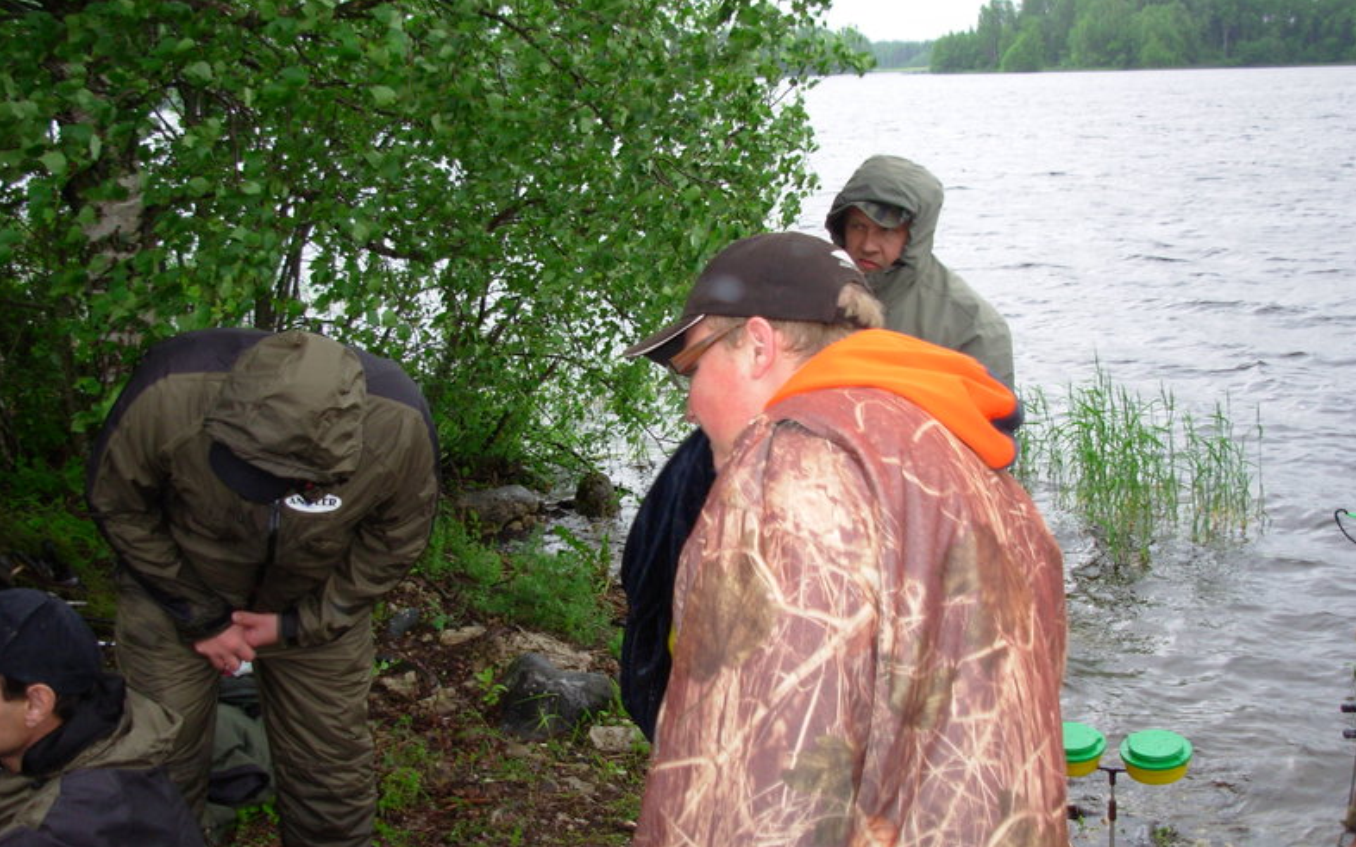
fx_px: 1515
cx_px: 673
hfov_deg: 48.2
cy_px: 445
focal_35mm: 41
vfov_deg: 31.2
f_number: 2.9
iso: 50
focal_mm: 6.3
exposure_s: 1/114
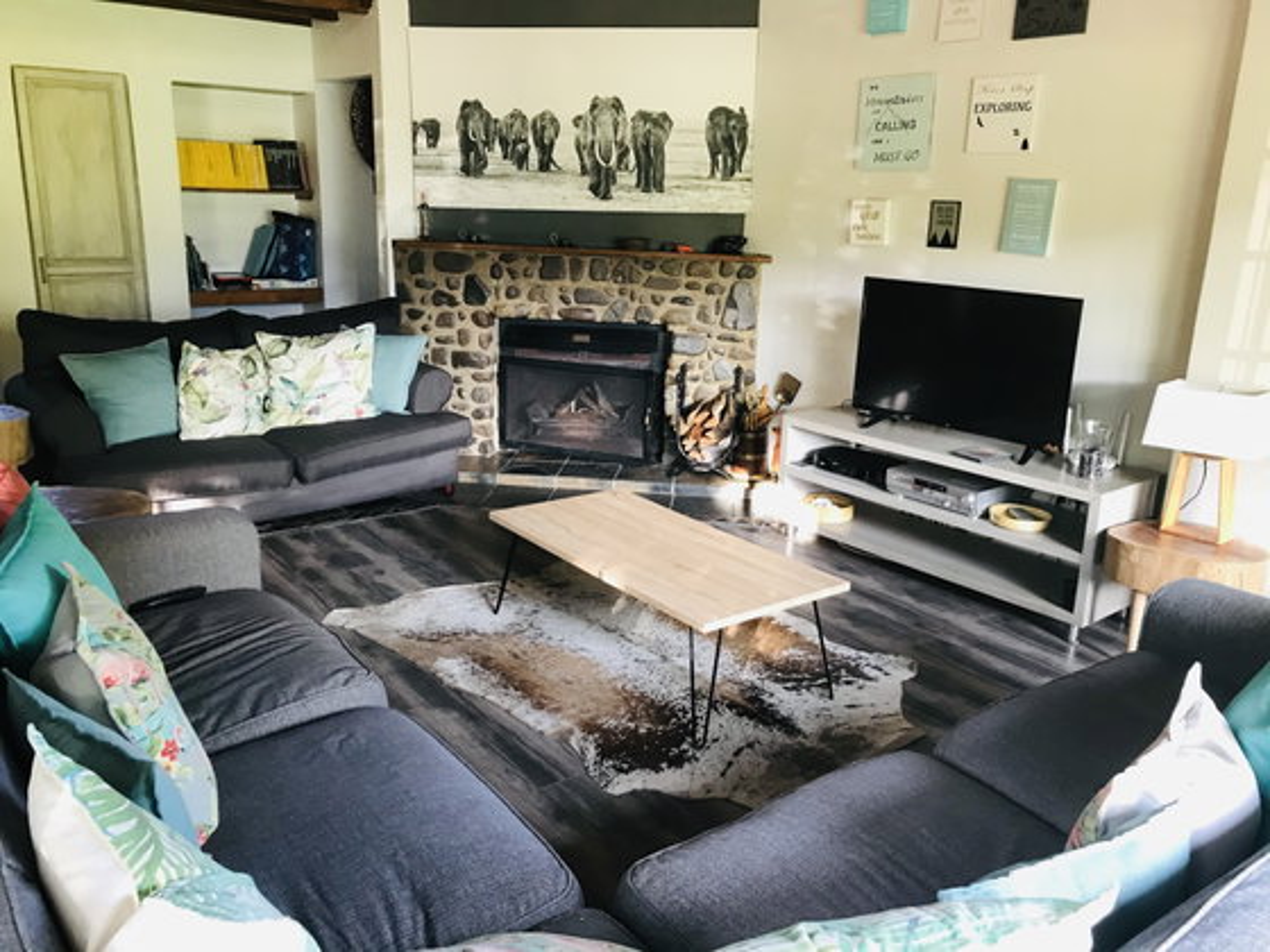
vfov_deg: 49.7
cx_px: 635
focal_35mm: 28
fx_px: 1027
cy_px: 476
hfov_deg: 63.4
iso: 50
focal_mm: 3.99
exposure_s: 1/17
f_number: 1.8
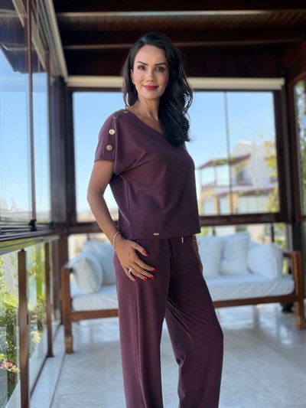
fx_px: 353
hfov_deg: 46.8
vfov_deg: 60.0
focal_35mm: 30
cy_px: 204
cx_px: 153
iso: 25
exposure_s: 1/196
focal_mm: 2.71
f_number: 1.9
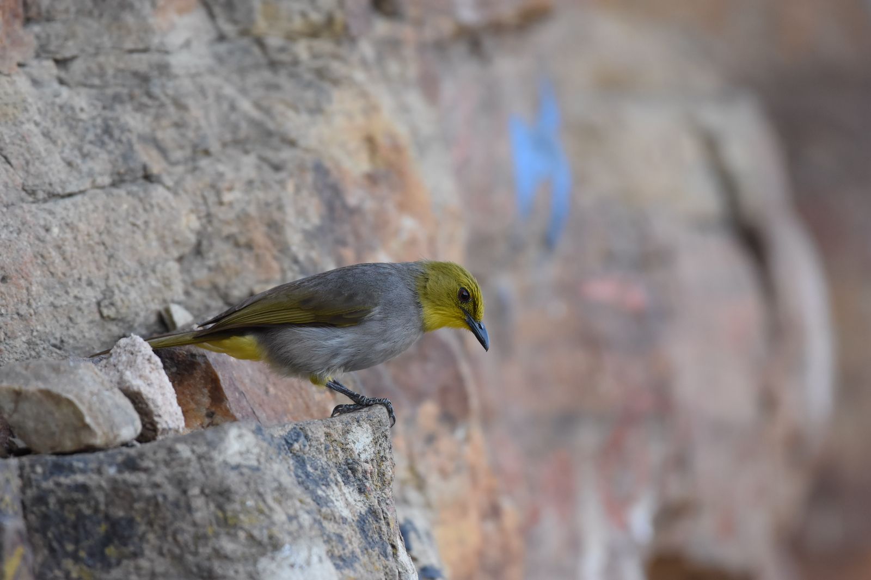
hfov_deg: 2.8
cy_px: 290
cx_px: 436
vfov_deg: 1.8
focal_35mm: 750
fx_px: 18141
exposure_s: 1/500
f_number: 5.6
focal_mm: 500
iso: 1250
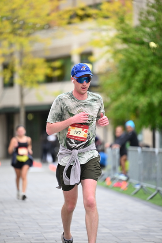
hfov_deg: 7.4
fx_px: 1248
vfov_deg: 11.1
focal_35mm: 185
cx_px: 81
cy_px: 122
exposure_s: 1/1600
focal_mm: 185
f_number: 2.8
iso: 640
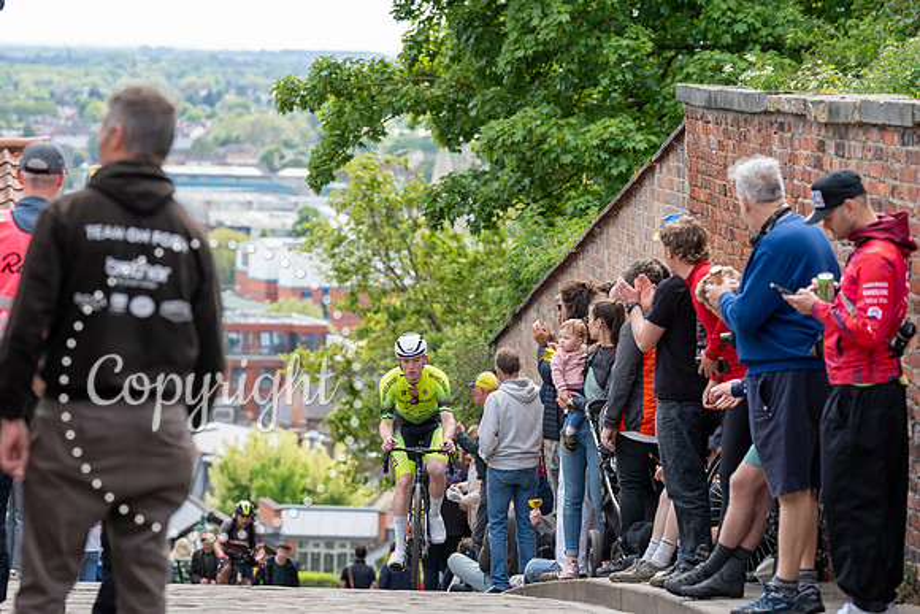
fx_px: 4166
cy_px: 307
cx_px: 460
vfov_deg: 8.4
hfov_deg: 12.6
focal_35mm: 163
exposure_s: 1/1000
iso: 640
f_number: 5
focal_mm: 163
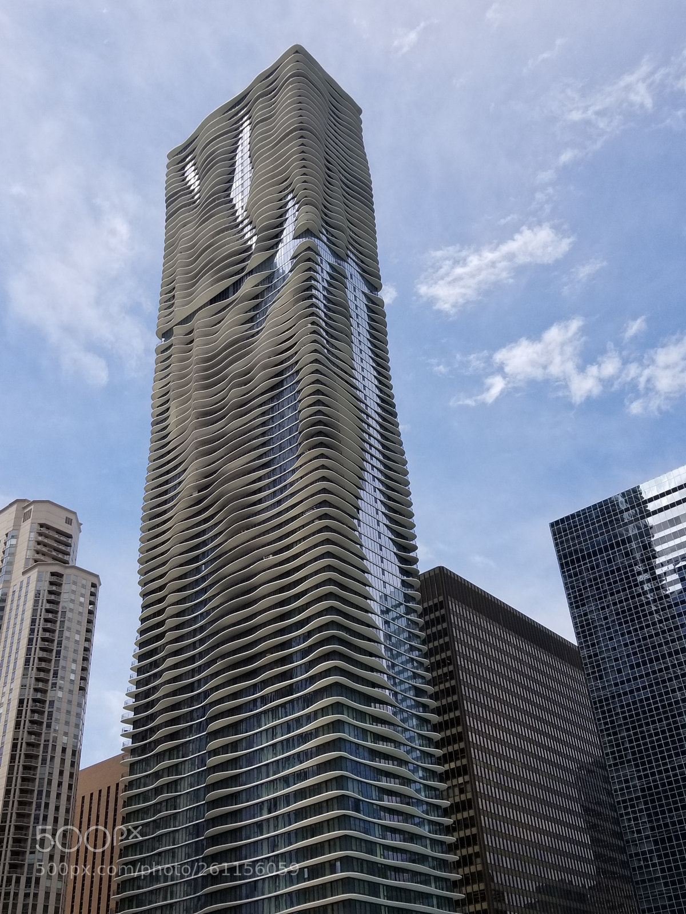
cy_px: 457
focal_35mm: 26
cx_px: 343
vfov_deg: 67.3
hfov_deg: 53.1
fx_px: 687
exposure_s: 1/2591
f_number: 1.7
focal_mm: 4.25
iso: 50
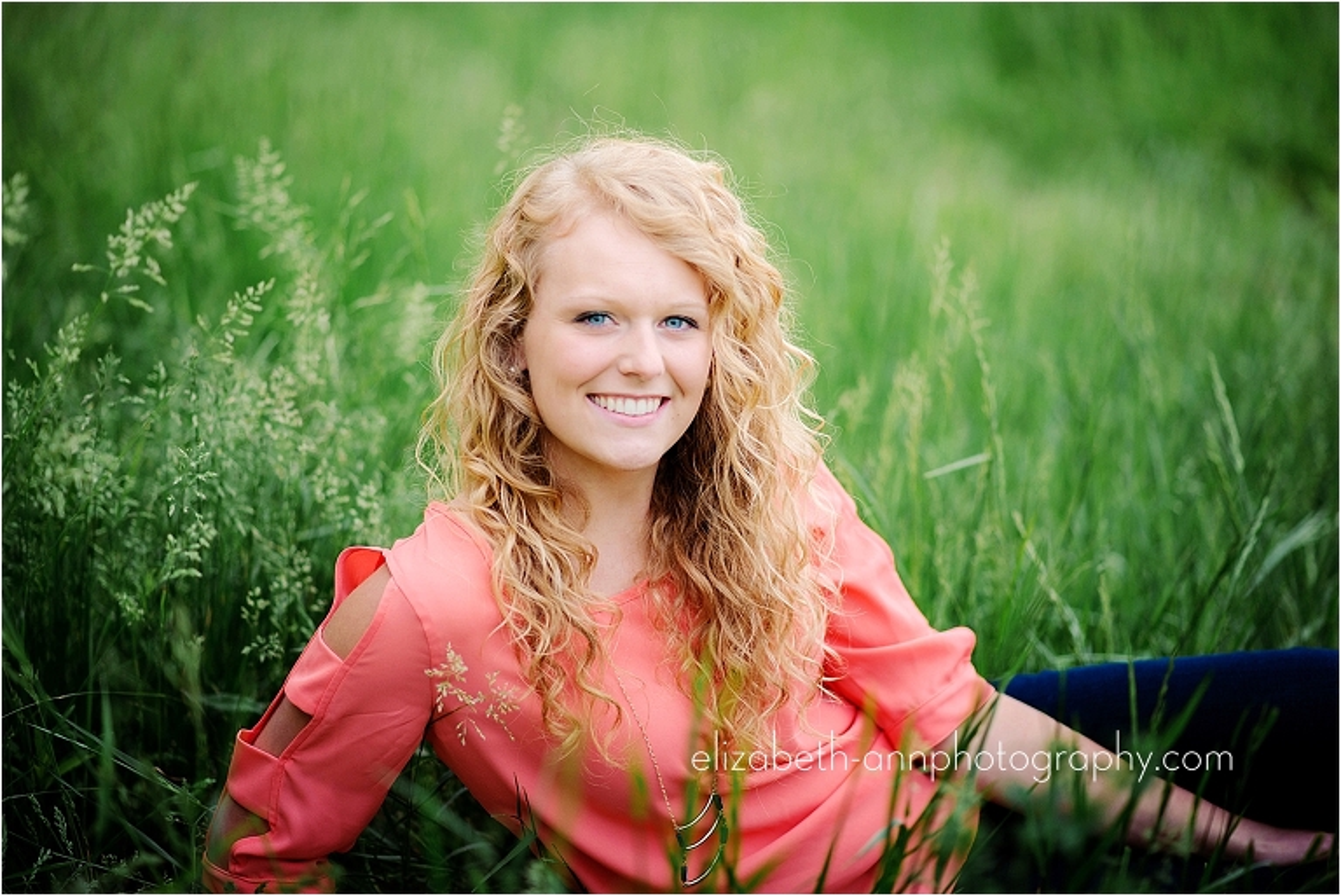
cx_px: 670
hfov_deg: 23.9
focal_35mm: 85
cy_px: 448
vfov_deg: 16.1
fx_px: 3168
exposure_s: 1/1250
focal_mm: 85
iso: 200
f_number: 1.8
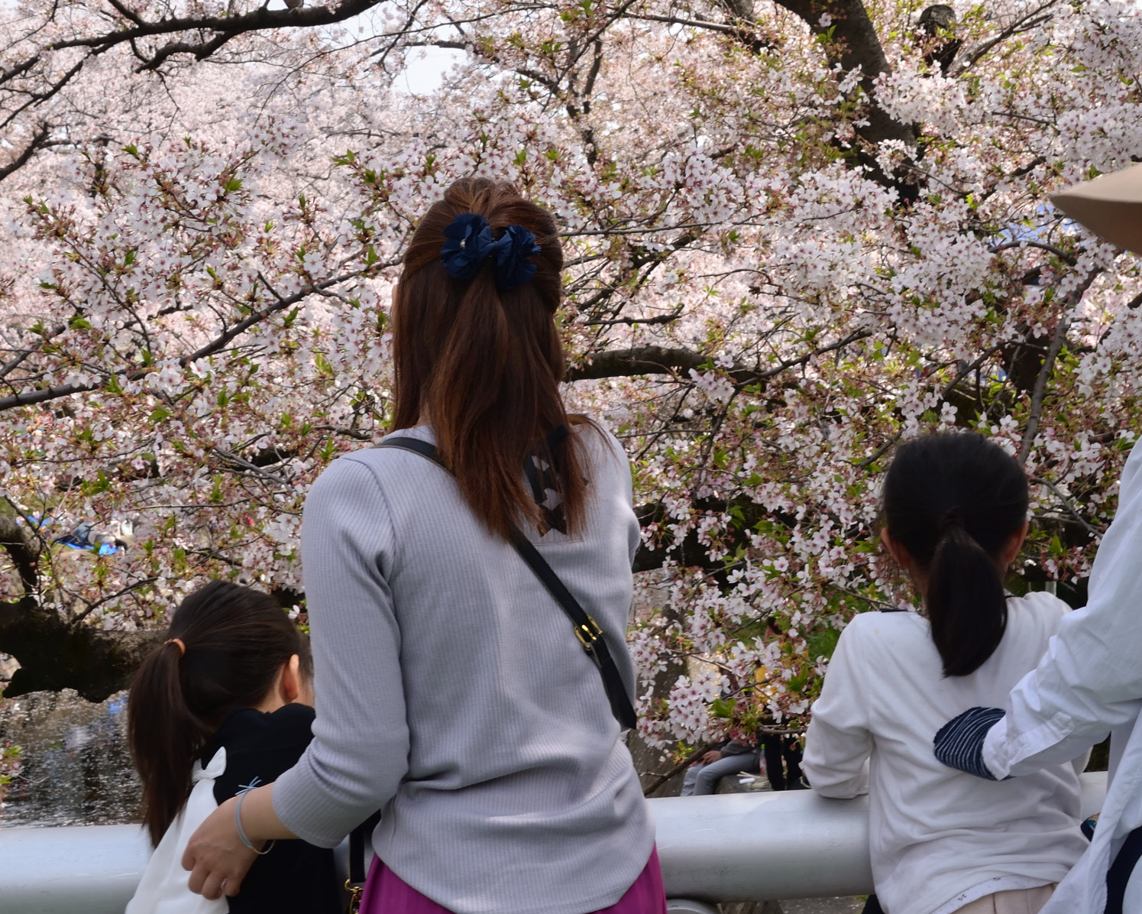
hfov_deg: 34.7
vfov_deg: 28.1
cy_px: 469
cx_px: 471
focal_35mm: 54
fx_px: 1825
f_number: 11
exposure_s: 1/50
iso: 100
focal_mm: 28
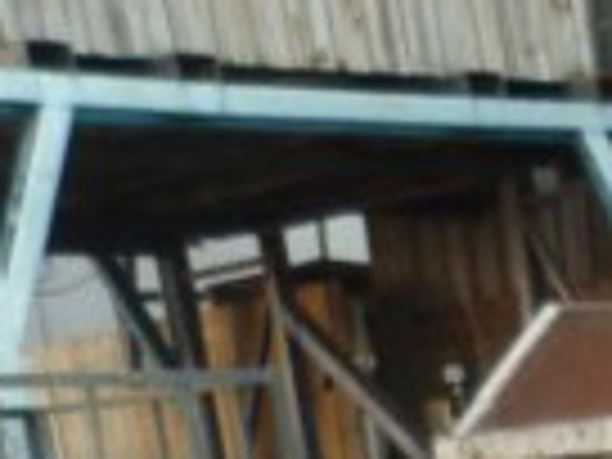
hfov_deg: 11.4
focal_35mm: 147
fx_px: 2599
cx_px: 1413
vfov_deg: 8.6
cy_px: 1332
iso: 125
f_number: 2.8
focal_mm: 4.5
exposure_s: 1/60
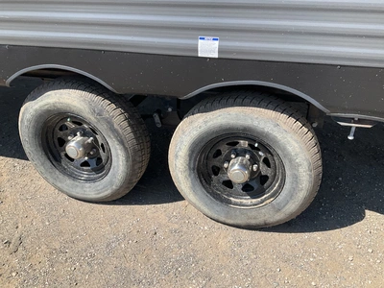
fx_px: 322
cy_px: 144
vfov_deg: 48.2
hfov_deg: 61.7
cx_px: 192
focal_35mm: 29
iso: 25
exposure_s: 1/912
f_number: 1.8
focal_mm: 3
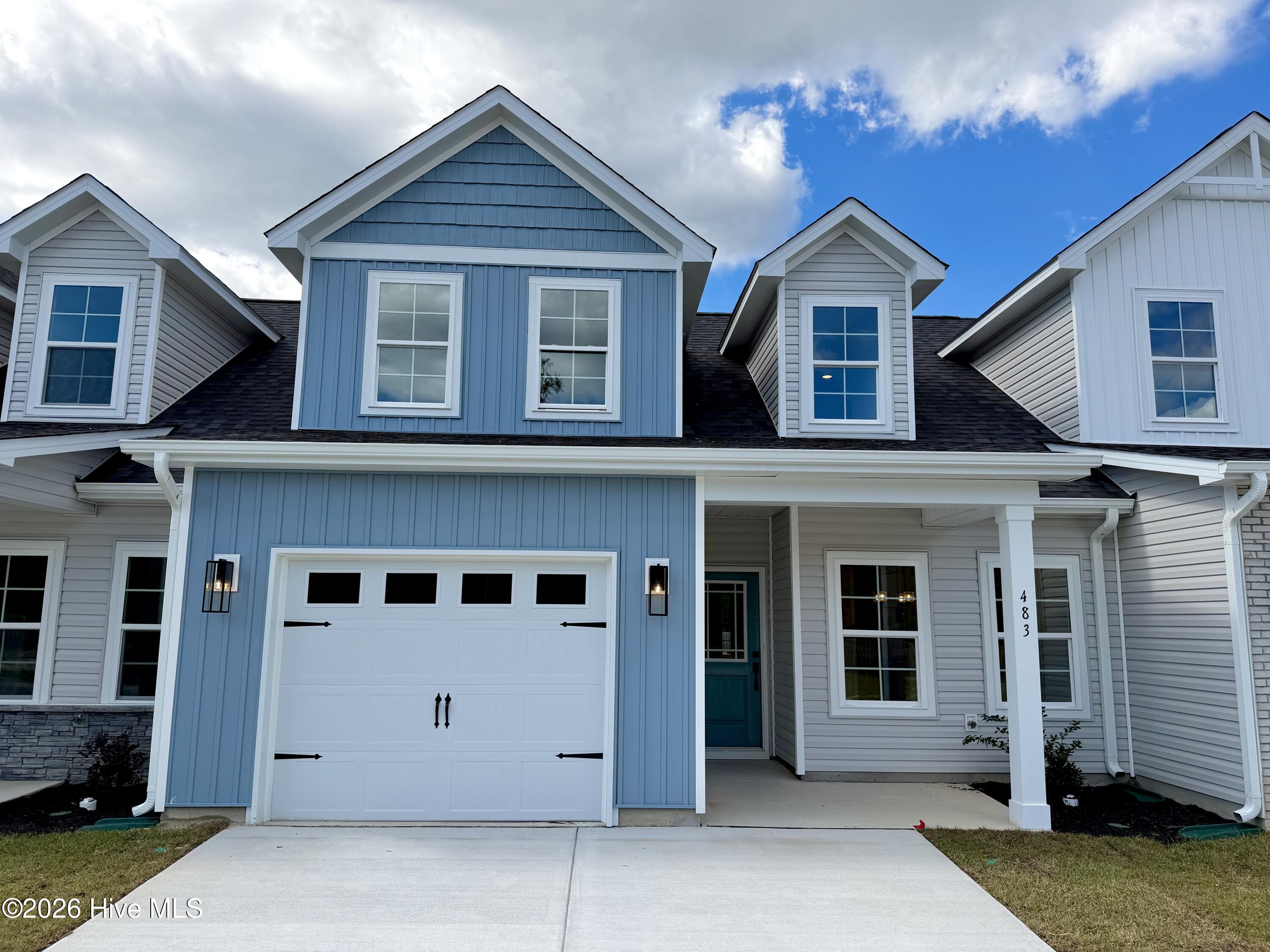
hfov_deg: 71.6
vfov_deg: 56.8
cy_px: 476
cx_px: 635
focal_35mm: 24
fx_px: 881
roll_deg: -0.4
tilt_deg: +9.4
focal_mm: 6.76
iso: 80
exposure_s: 1/3425
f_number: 1.78
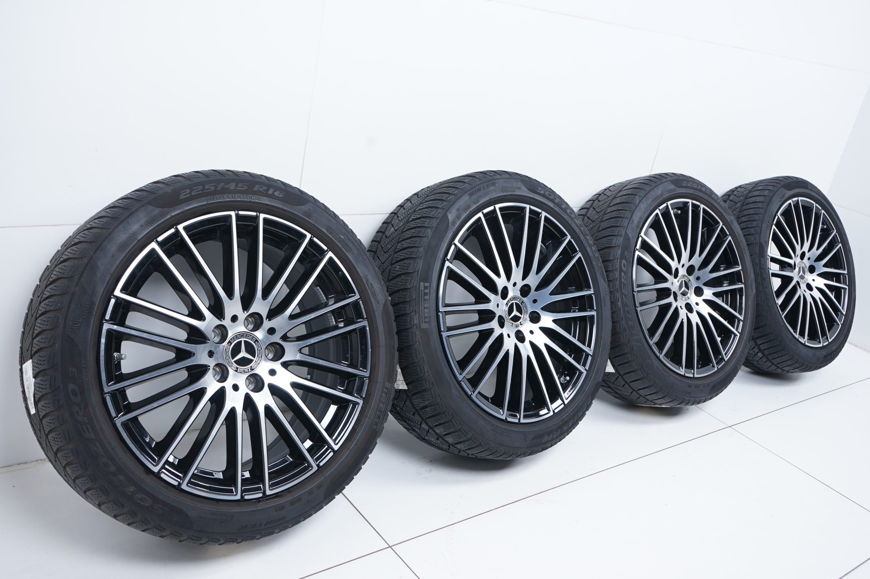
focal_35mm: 32
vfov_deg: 41.1
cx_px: 435
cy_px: 290
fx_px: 773
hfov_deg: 58.8
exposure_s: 1/100
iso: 250
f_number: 7.1
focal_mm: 32
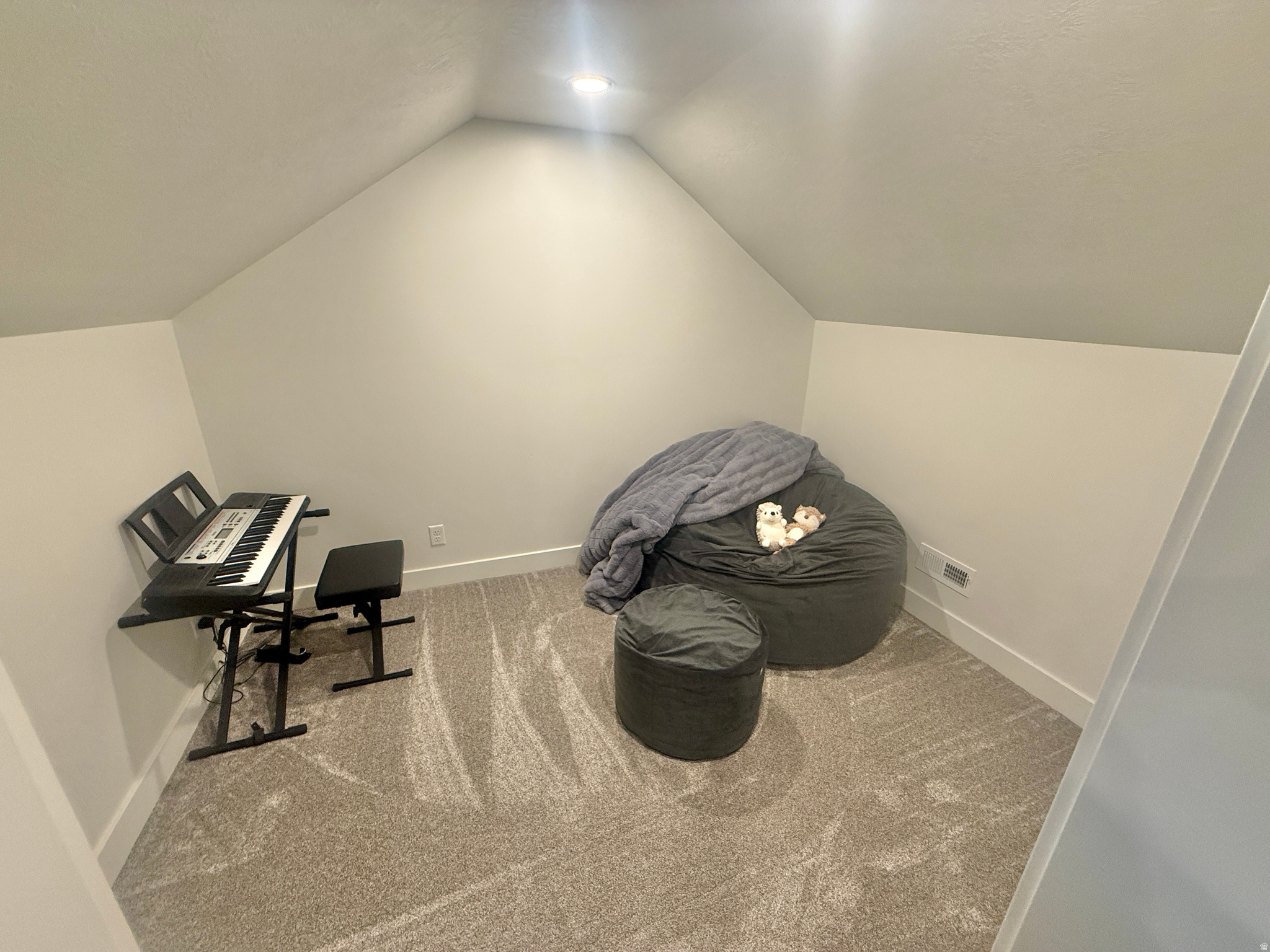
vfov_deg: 85.7
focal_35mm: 14
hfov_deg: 102.1
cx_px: 635
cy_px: 476
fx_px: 514
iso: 320
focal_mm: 2.22
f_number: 2.2
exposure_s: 1/120
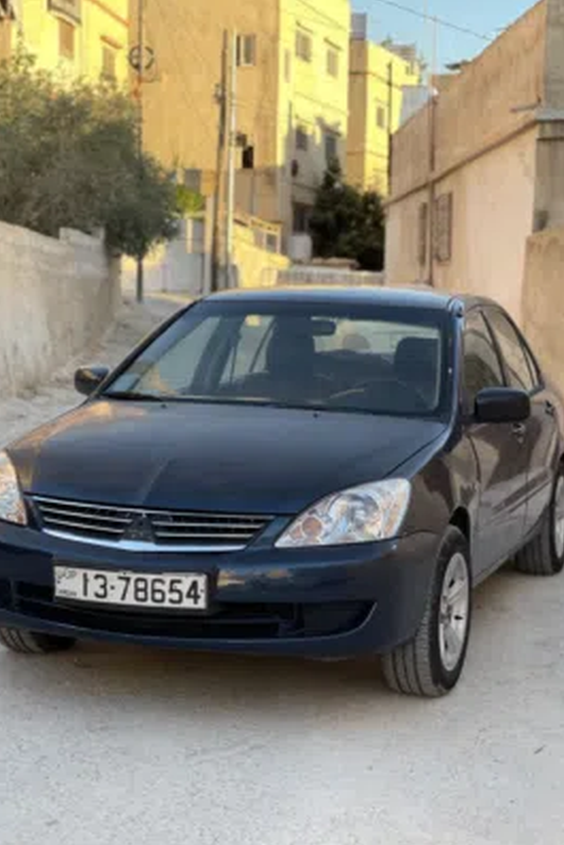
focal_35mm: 67
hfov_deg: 20.3
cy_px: 424
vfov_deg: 30.1
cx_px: 275
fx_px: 1573
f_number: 2.2
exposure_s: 1/121
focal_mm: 7.5
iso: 40
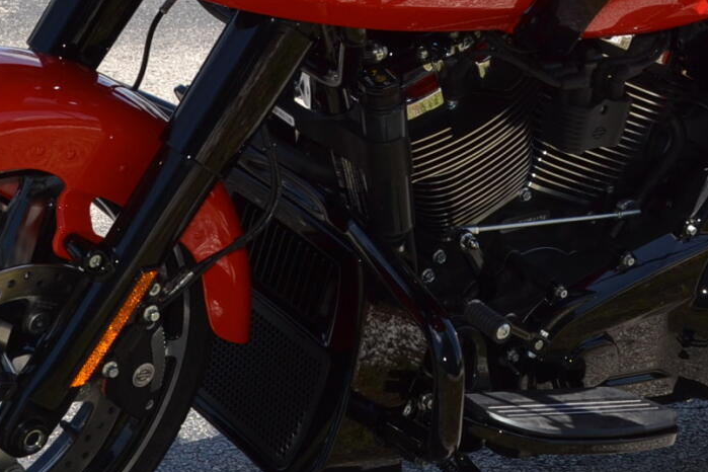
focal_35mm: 103
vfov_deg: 13.1
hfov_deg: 19.8
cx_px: 399
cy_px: 18
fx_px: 2026
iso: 100
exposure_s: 1/200
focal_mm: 24
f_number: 8
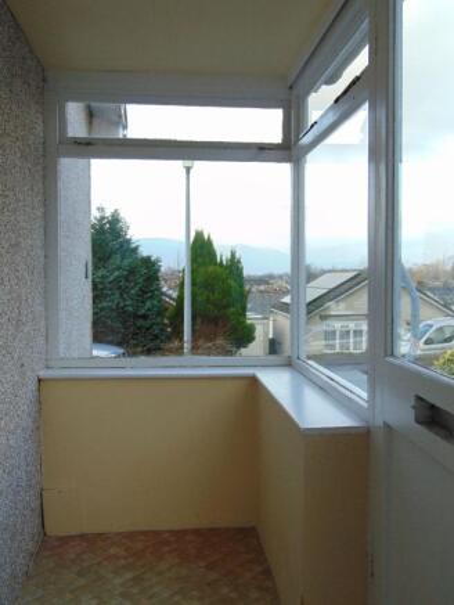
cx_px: 227
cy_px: 302
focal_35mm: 35
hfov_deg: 40.7
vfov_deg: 52.6
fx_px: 612
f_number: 3.2
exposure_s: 1/60
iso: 80
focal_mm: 6.3
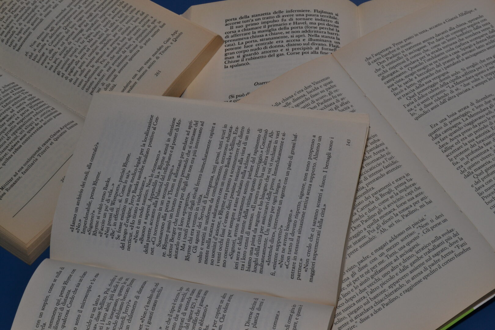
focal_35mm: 82
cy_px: 165
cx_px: 248
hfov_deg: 24.6
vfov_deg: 16.6
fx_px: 1134
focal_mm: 55
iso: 400
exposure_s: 1/60
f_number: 20
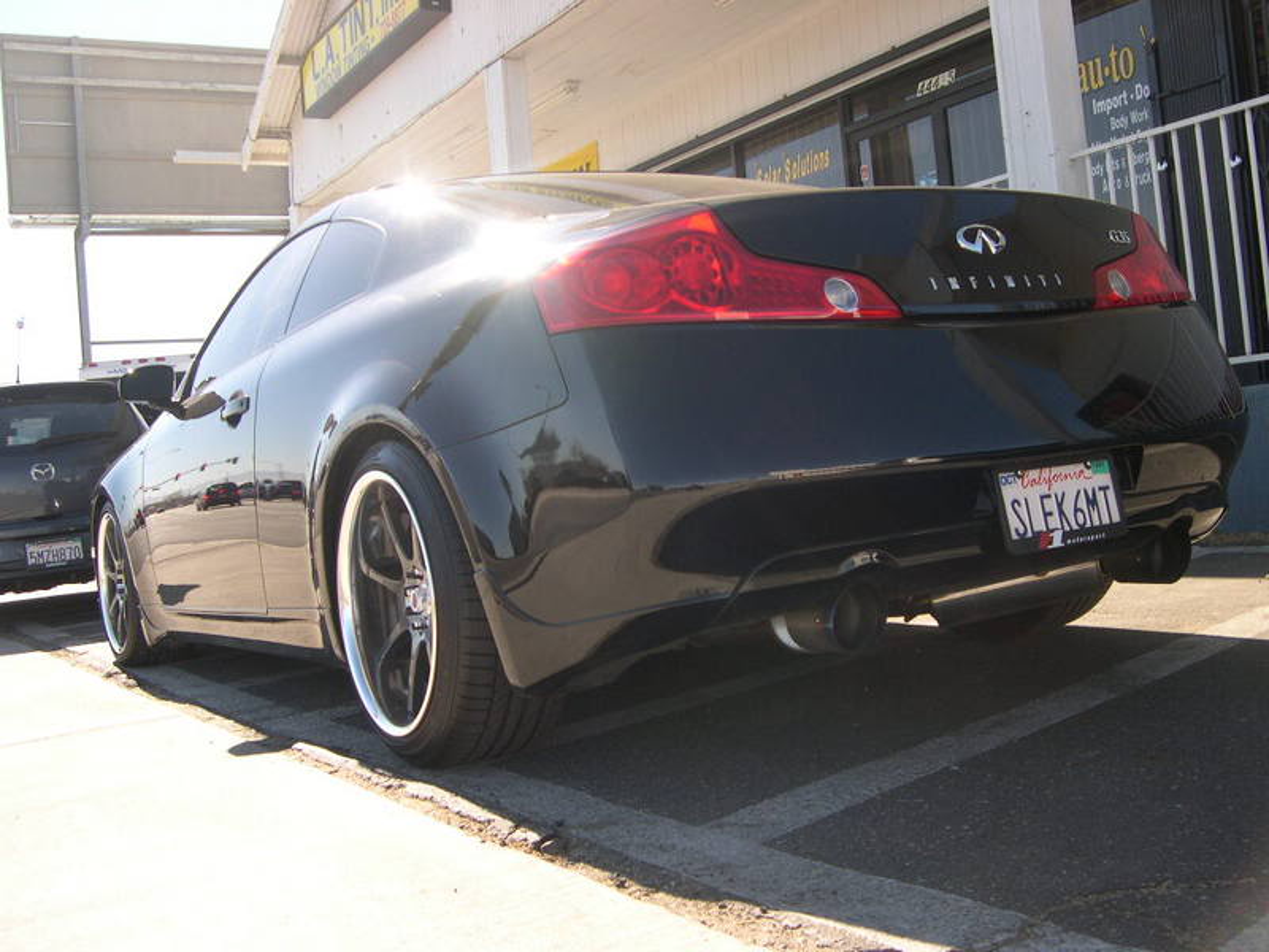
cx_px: 634
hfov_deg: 49.0
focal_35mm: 38
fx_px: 1393
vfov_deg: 37.7
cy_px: 476
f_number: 2.8
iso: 100
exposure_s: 1/468
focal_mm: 8
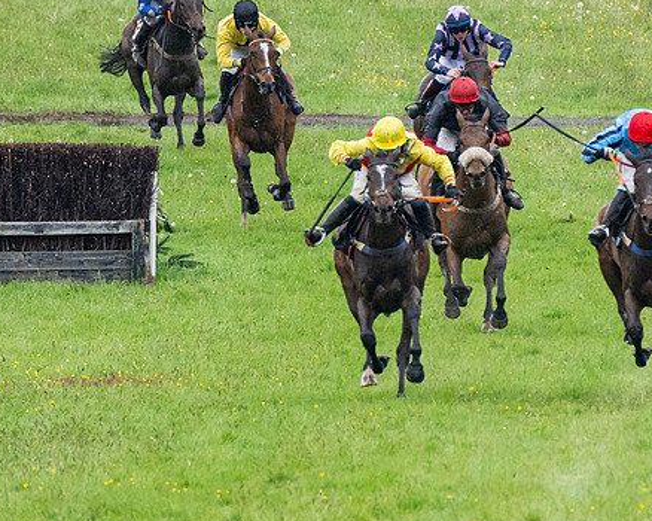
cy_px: 309
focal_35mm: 1136
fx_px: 21911
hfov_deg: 1.7
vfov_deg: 1.4
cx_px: 470
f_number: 4
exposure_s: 1/1250
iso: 1000
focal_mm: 280
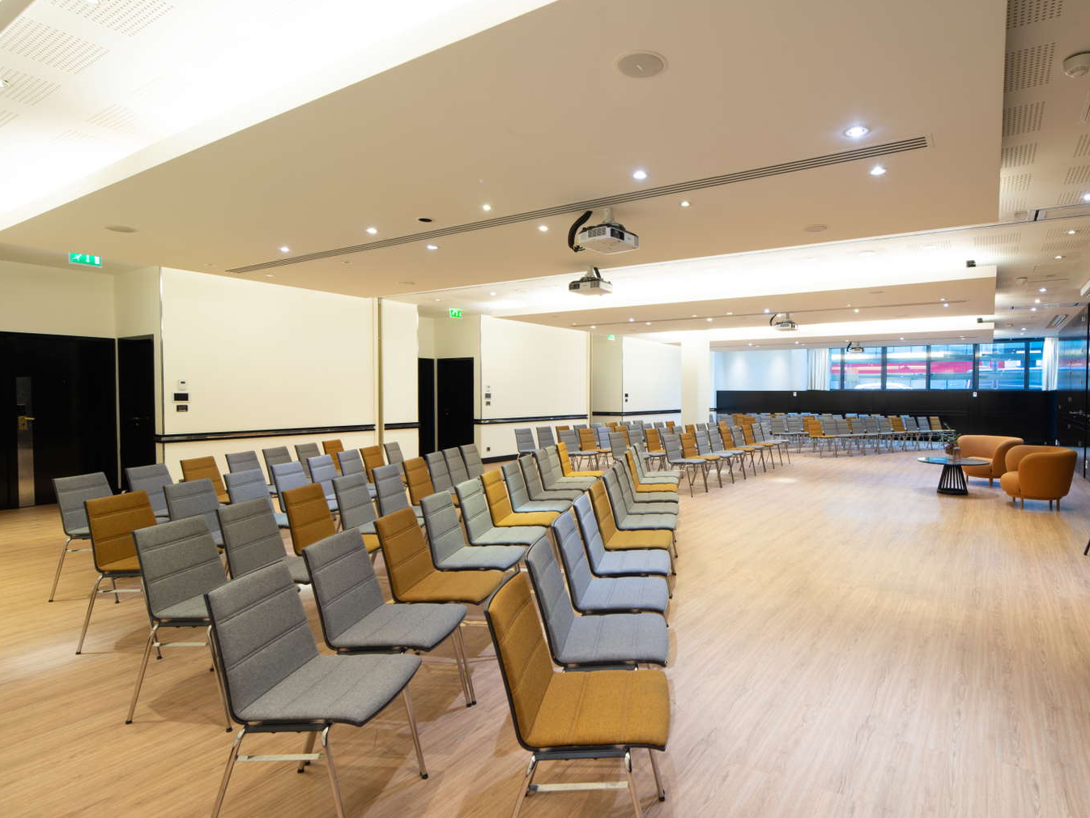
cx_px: 632
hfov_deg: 87.0
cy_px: 405
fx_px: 567
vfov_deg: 71.6
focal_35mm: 18
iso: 100
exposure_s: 1
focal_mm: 15
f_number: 8
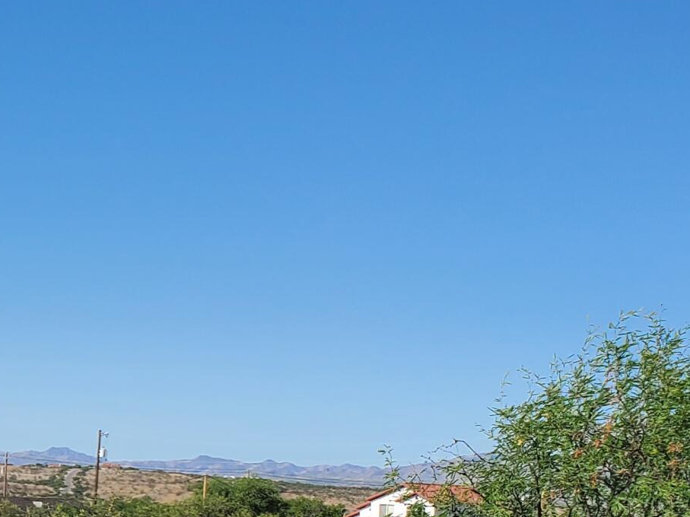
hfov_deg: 21.4
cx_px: -95
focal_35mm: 86
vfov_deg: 17.0
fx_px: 1714
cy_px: 419
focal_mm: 4.3
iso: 50
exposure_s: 1/1769
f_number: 2.4
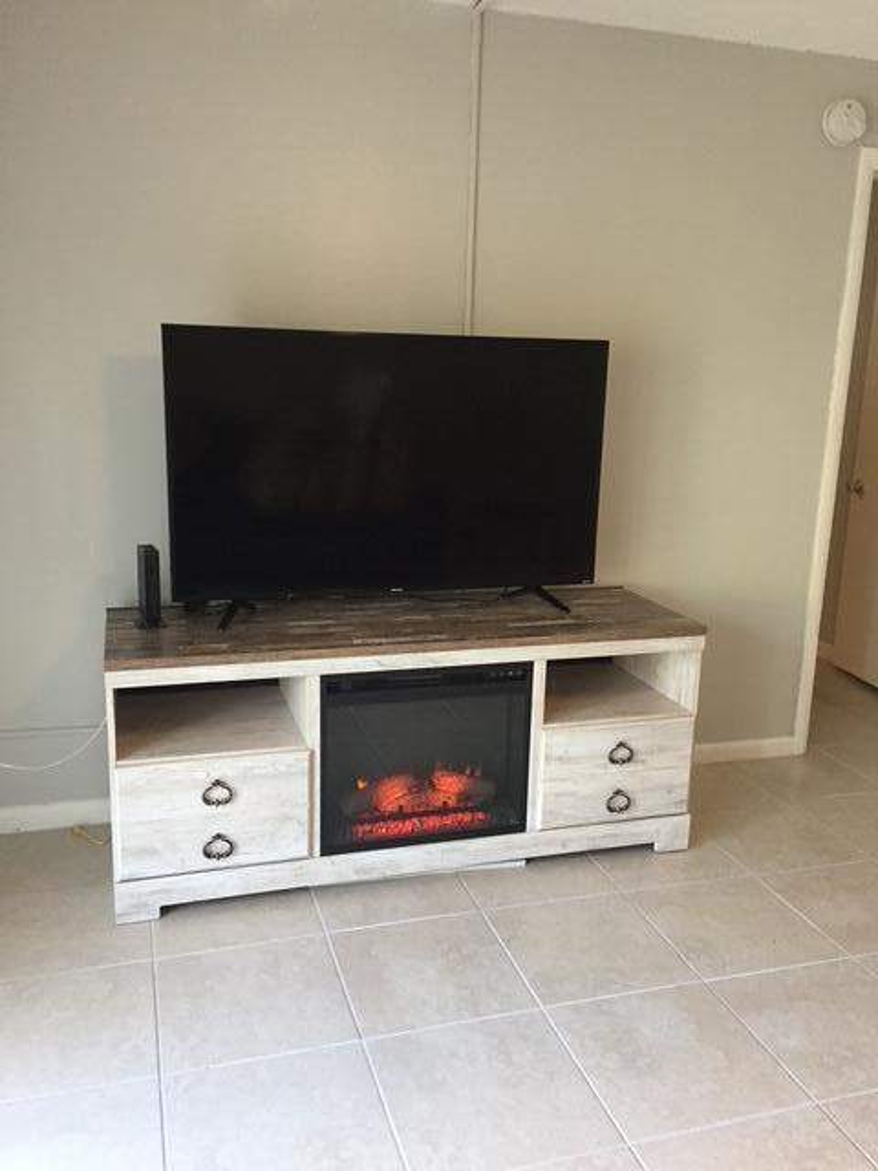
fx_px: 981
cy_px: 586
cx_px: 439
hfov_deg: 48.2
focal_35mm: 29
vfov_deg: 61.7
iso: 125
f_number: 2.2
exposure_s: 1/30
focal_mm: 4.15
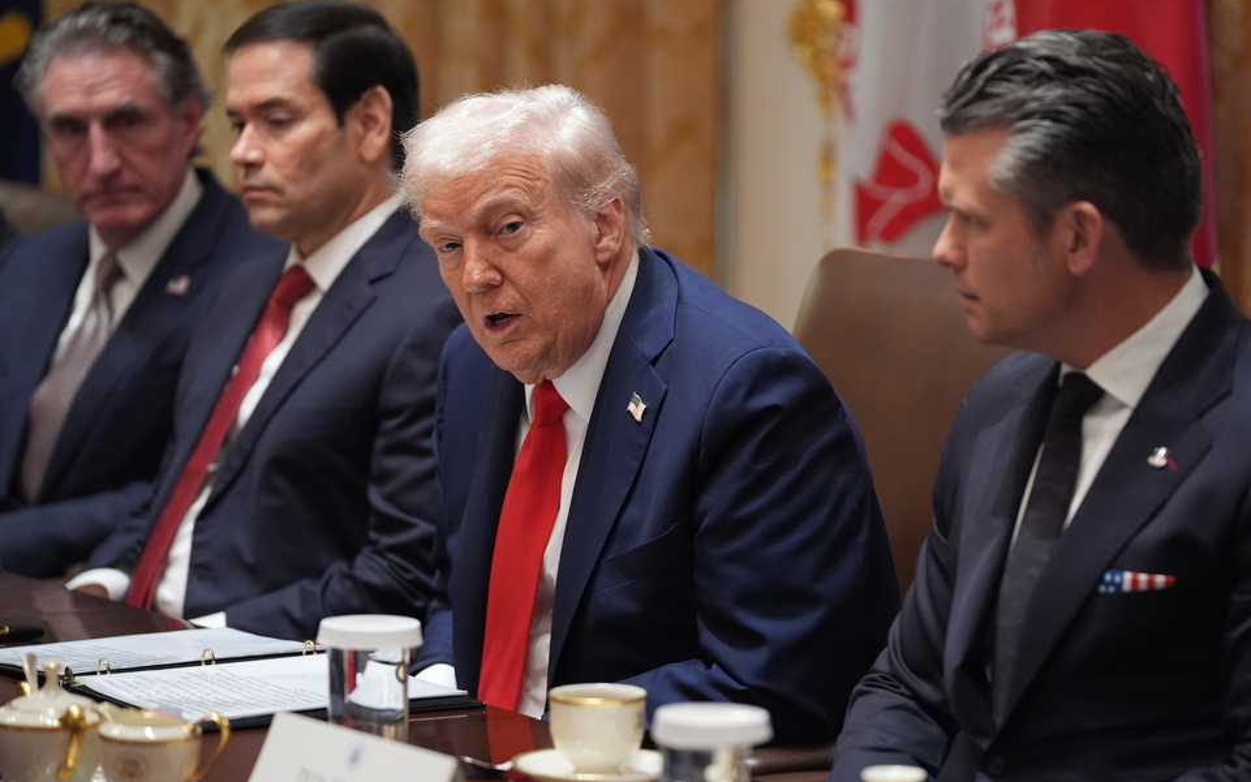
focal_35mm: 161
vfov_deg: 8.1
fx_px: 5489
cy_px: 418
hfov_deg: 13.0
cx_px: 626
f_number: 2.8
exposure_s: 1/200
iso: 3200
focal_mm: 148
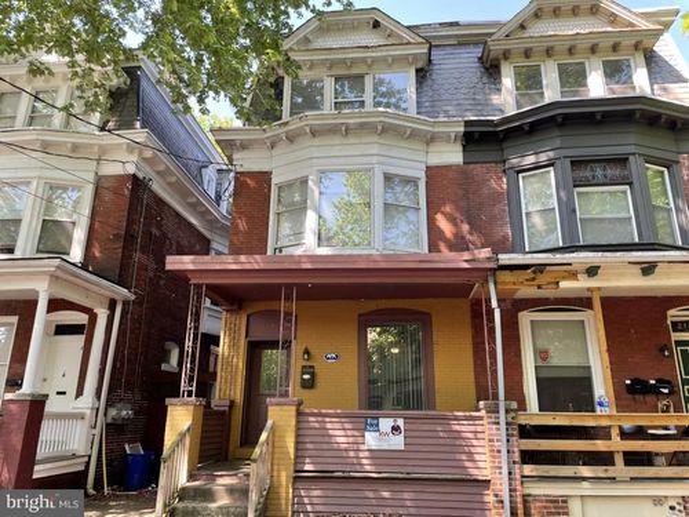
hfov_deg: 67.3
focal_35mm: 26
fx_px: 518
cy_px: 258
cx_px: 344
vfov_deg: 53.1
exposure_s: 1/151
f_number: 1.6
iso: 32
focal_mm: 4.2
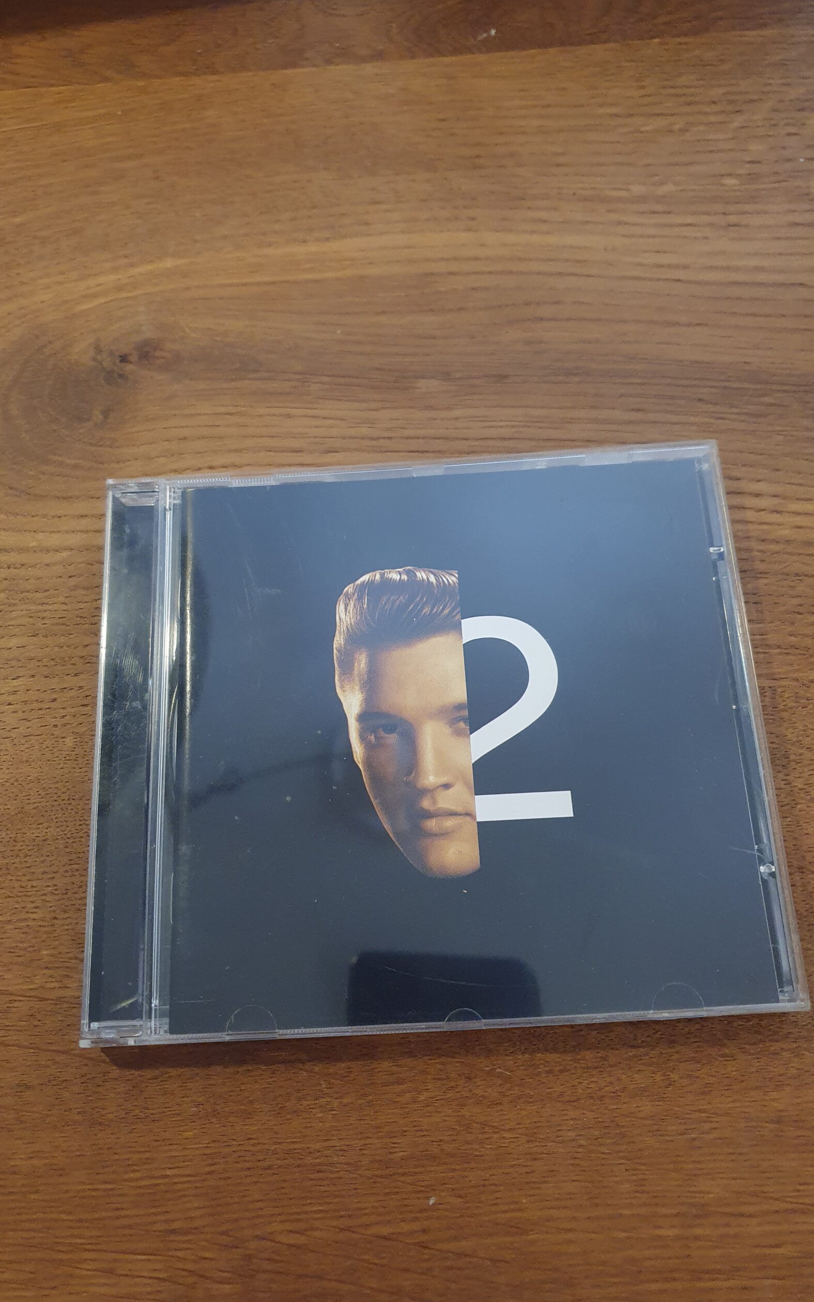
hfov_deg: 44.5
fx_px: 994
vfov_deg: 66.5
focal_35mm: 28
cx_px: 426
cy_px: 649
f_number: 1.5
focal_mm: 4.32
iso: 320
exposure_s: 1/50
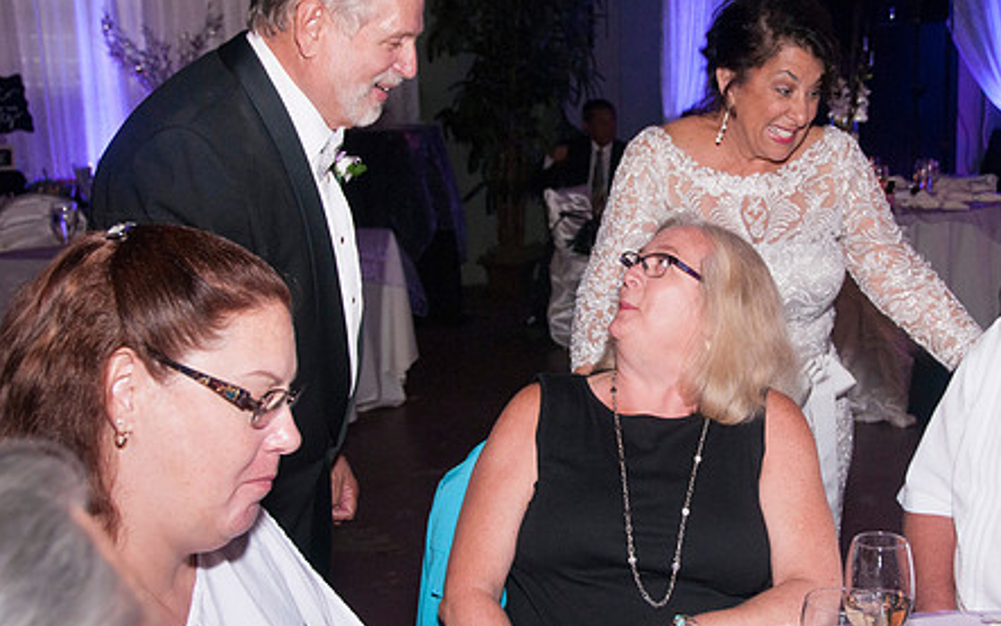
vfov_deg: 23.2
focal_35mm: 56
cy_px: 318
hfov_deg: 36.0
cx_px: 646
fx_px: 1528
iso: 400
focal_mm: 28
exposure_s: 1/30
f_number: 5.6
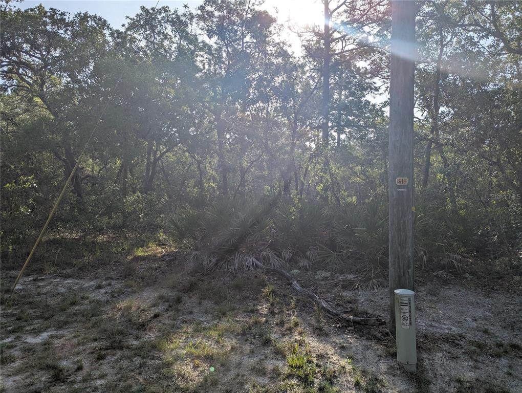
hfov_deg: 71.5
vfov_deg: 56.9
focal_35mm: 24
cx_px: 261
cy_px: 196
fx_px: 362
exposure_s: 1/2513
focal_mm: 6.81
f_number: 1.85
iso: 39
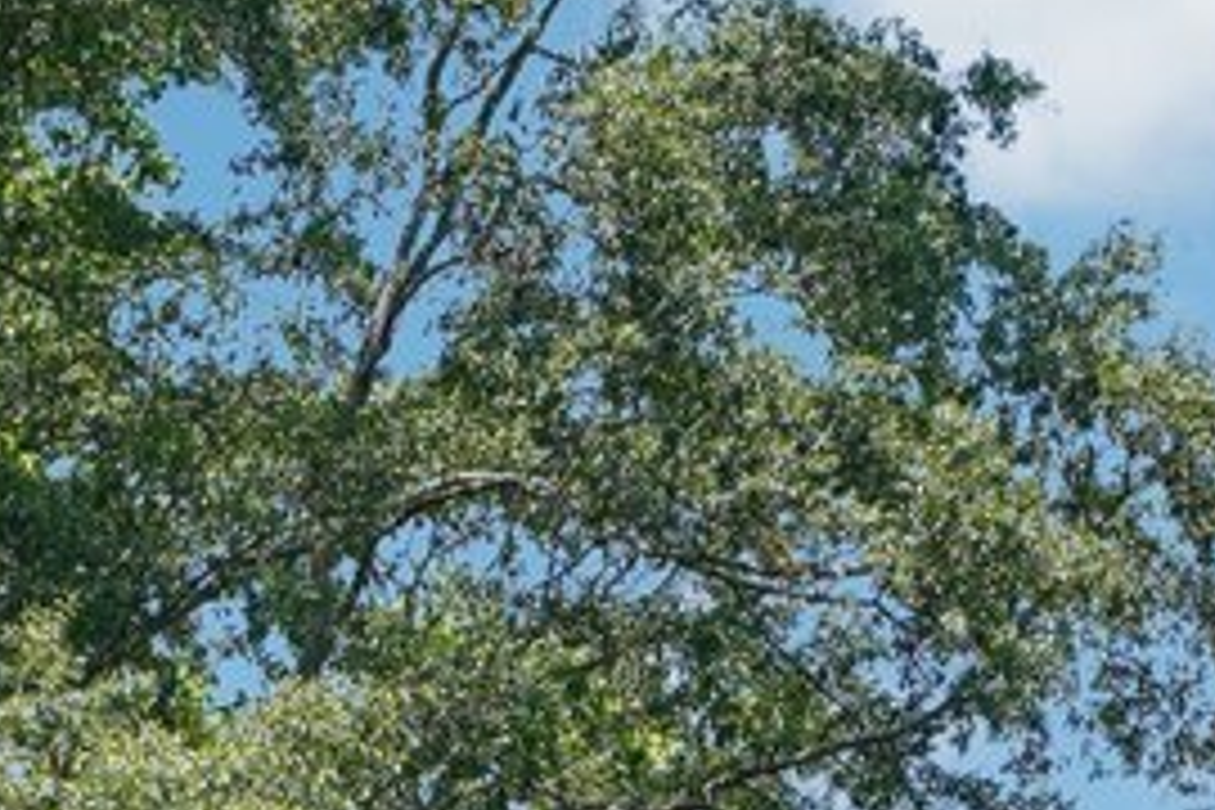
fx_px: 8943
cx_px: 130
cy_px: 2830
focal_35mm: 265
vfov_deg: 4.8
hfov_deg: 7.8
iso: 100
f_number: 8
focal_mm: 35
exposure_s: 1/60
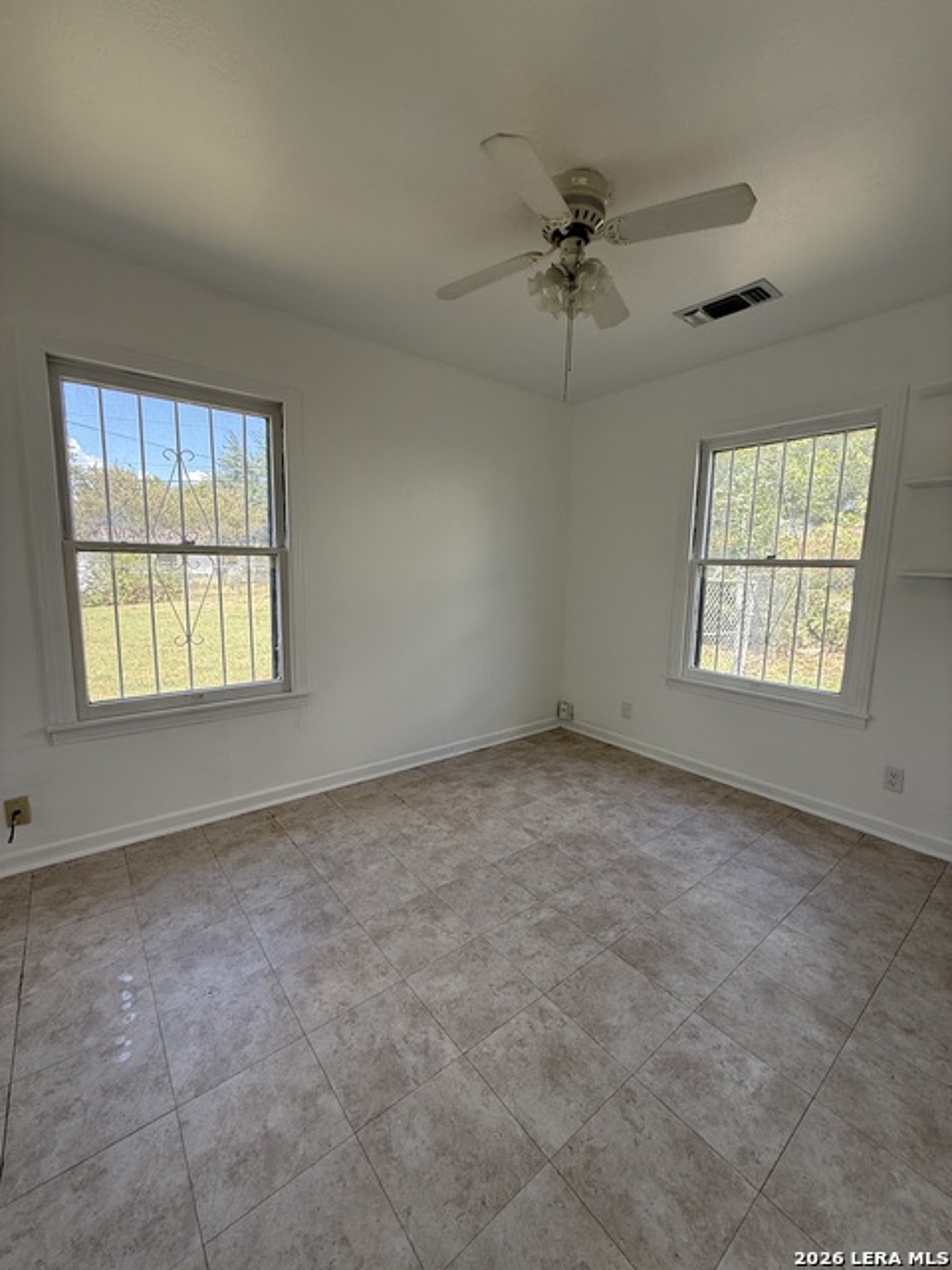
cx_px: 476
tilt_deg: -6.2
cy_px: 635
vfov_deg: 102.1
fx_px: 513
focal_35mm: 14
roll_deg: -2.1
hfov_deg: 85.7
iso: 64
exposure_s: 1/120
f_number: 2.2
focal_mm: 2.22
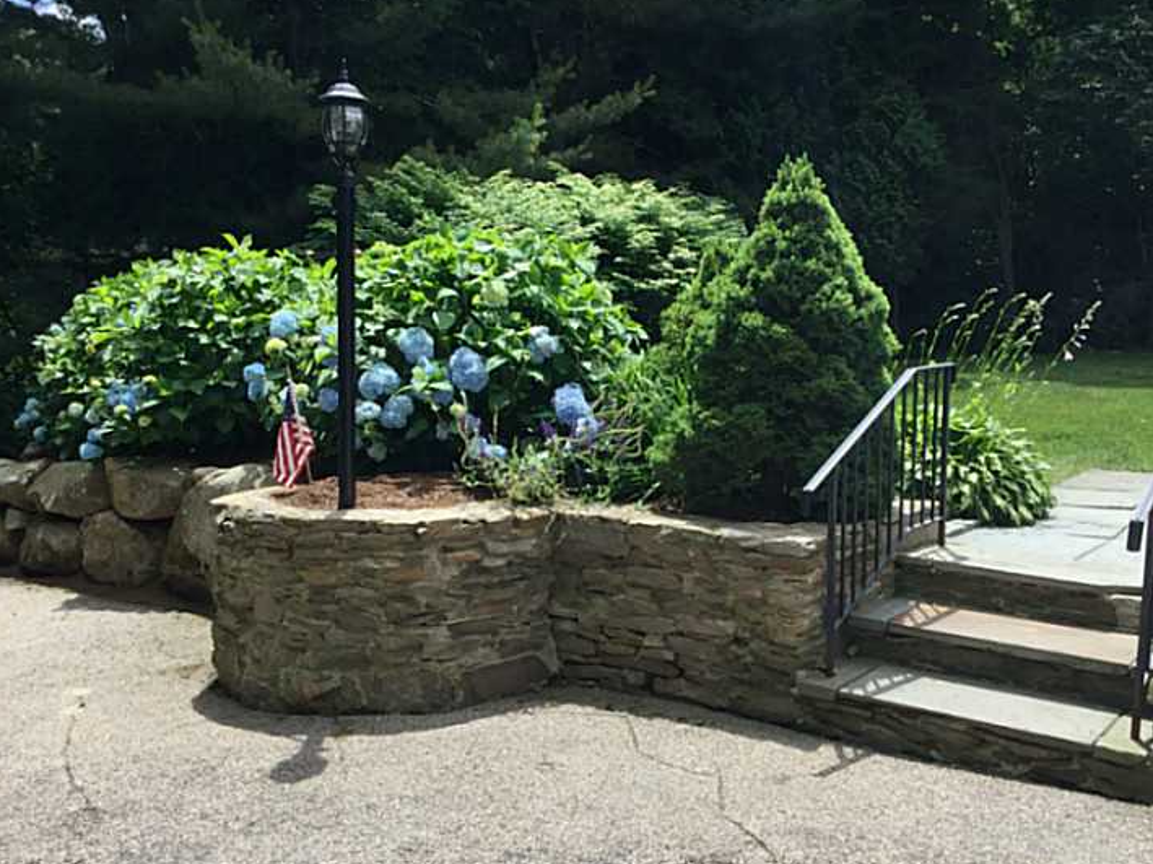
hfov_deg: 52.6
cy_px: 477
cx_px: 634
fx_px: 1165
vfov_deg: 40.6
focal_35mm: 35
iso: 25
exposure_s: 1/582
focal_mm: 3.3
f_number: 2.4
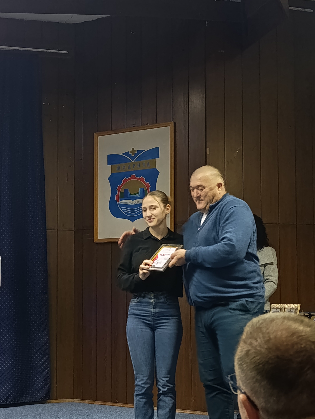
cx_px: 127
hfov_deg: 42.8
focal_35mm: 33
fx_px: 399
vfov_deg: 55.0
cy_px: 245
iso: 1600
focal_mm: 6.14
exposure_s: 1/25
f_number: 1.6
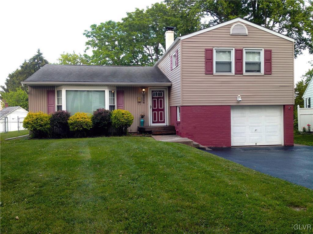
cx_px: 156
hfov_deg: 52.6
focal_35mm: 35
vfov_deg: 40.7
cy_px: 117
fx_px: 316
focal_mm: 4.28
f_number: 2.4
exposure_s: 1/126
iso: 50
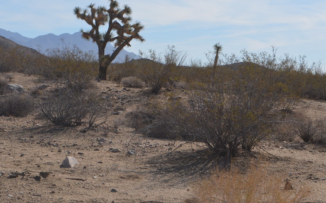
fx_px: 974
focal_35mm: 110
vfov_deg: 11.9
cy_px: 63
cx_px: 156
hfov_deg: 19.0
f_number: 13
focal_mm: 55
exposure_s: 1/200
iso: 100
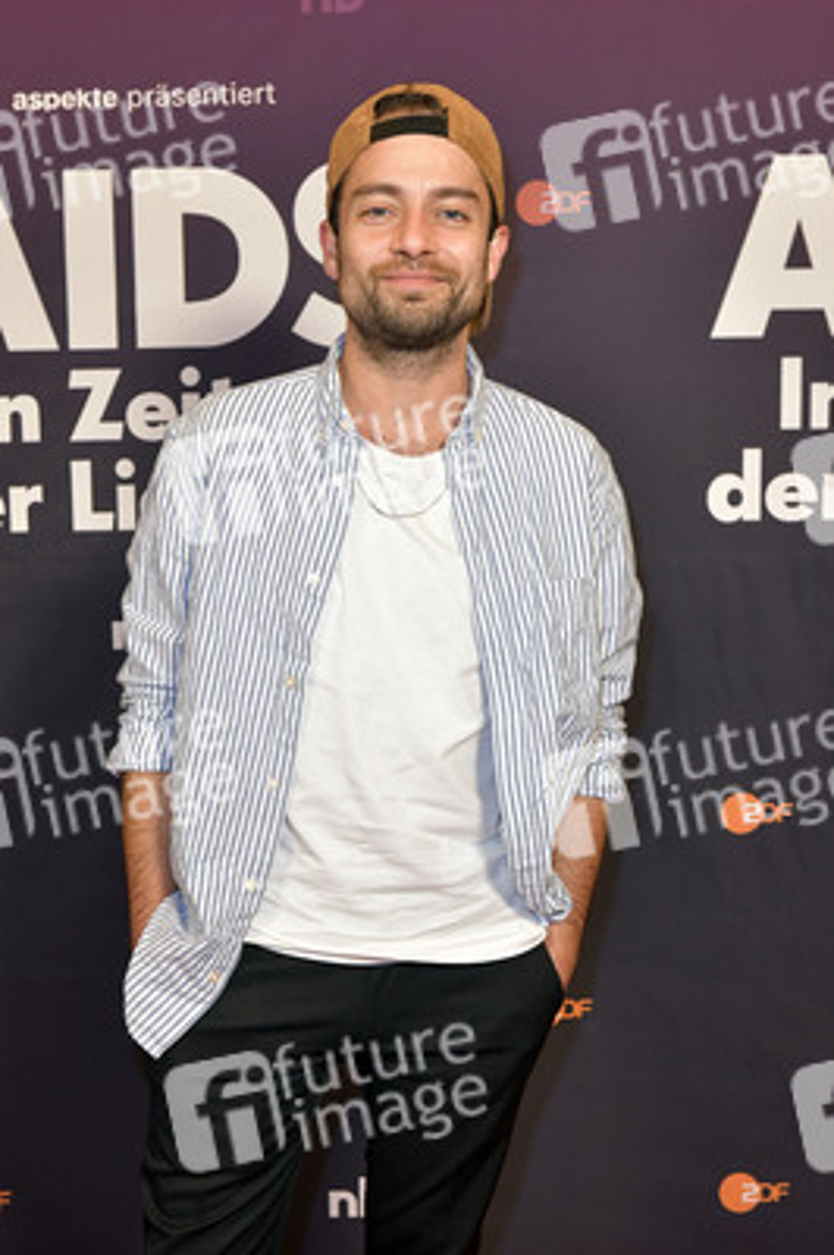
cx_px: 417
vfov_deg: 39.6
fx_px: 1740
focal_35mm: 50
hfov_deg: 26.9
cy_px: 628
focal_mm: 50
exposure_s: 1/200
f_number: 6.3
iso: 2000
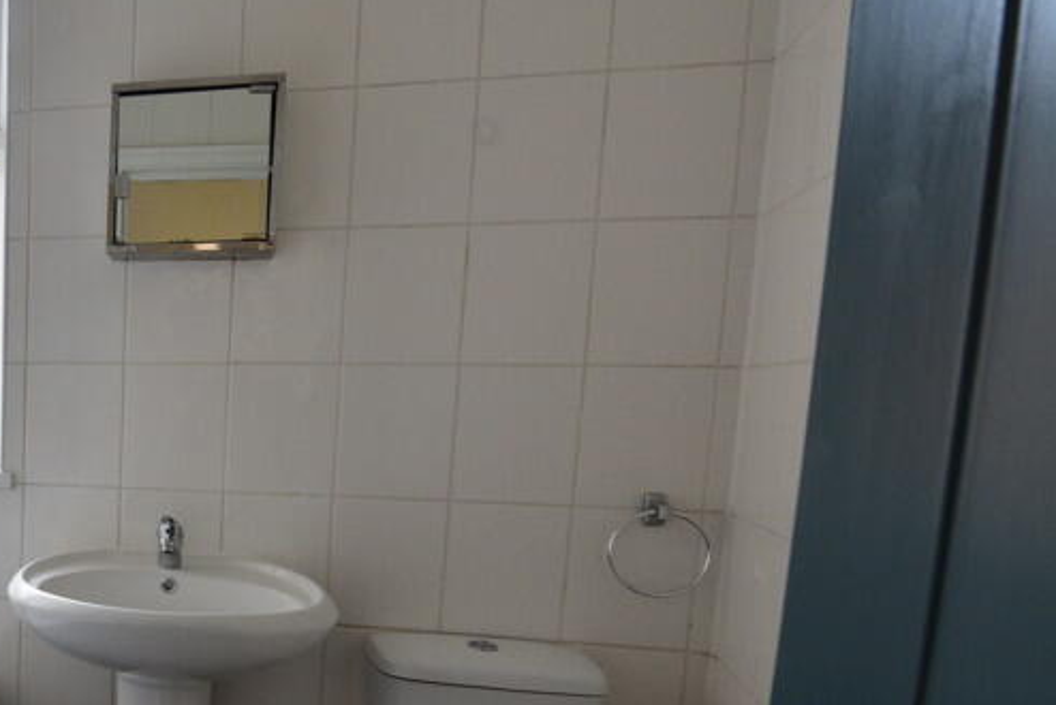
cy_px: 482
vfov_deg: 44.2
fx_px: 851
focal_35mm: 29
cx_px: -33
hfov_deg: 49.8
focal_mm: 14
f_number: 10
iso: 2000
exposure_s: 1/80
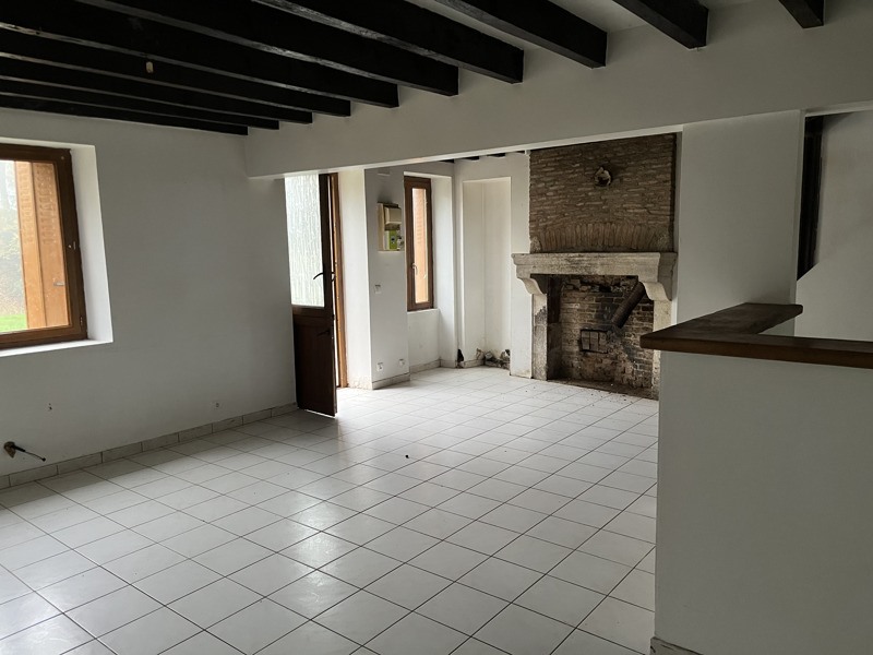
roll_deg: +1.6
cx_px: 436
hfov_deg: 67.3
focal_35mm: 26
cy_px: 328
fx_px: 656
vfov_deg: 53.1
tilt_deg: -7.7
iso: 400
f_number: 1.6
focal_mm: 5.1
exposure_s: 1/60
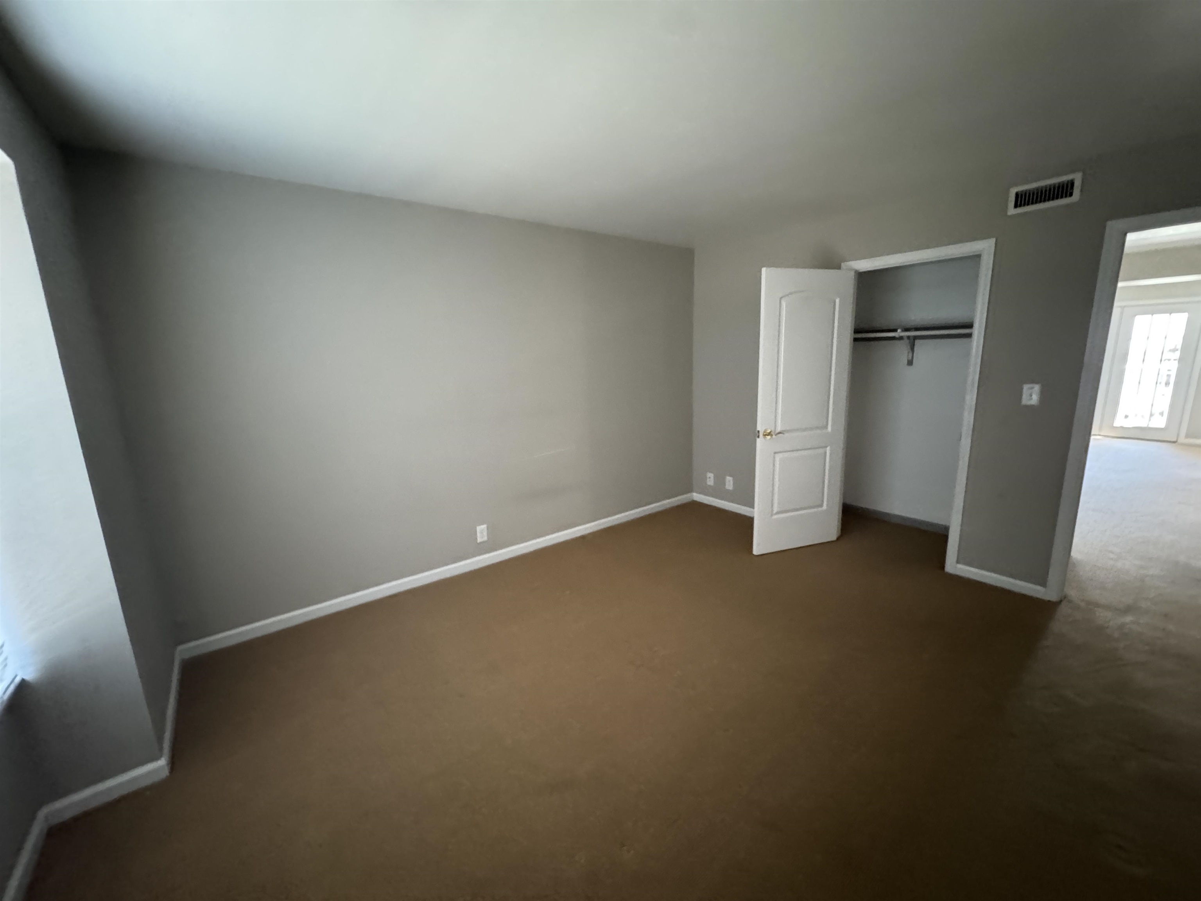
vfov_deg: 85.7
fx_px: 486
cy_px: 450
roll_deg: +1.4
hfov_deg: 102.1
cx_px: 600
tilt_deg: -7.3
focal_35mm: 14
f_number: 2.2
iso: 1250
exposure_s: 1/40
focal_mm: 2.22
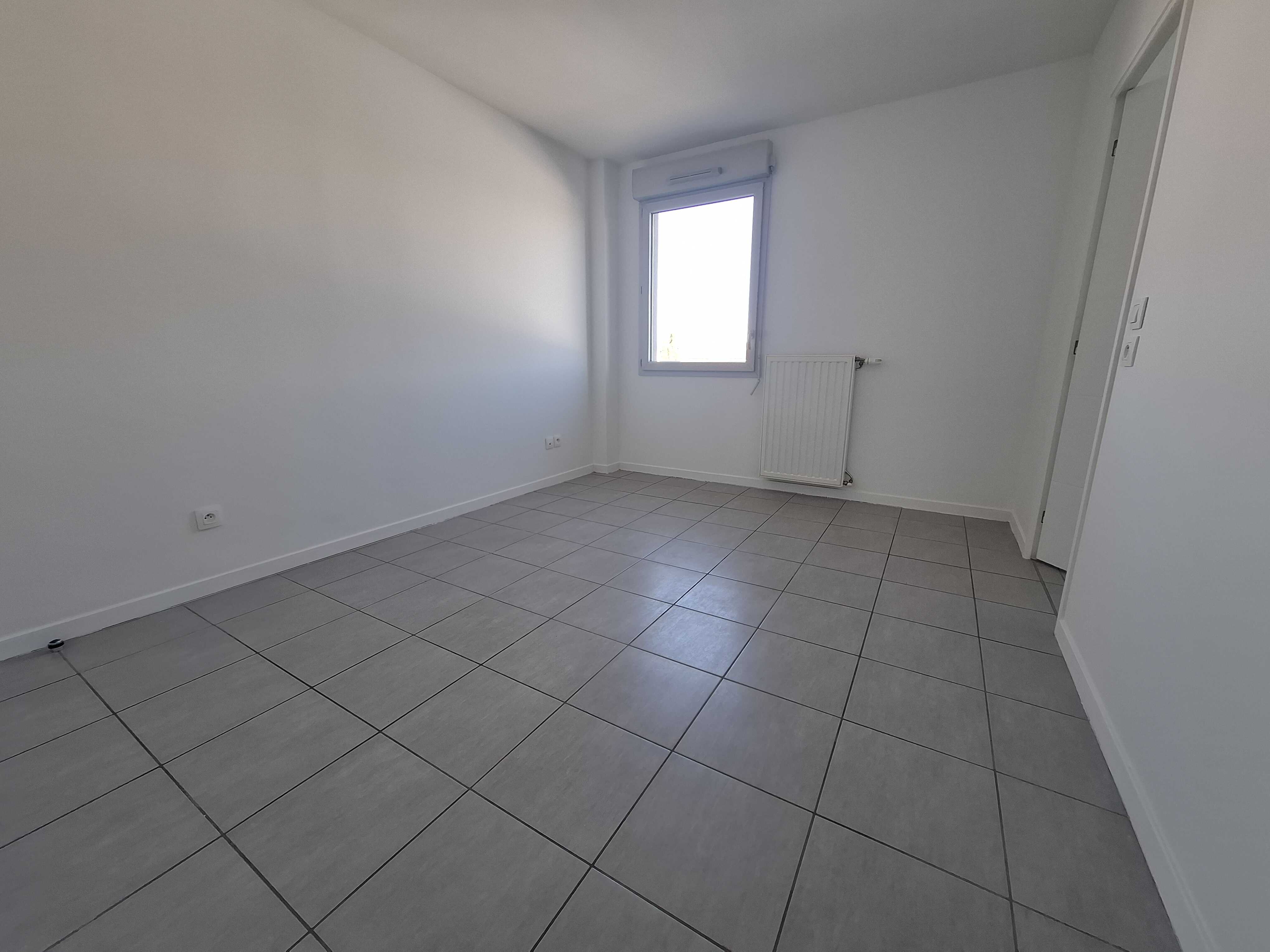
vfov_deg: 89.9
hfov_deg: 106.2
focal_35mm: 13
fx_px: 477
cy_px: 476
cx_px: 635
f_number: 2.2
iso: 40
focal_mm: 1.74
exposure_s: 1/50
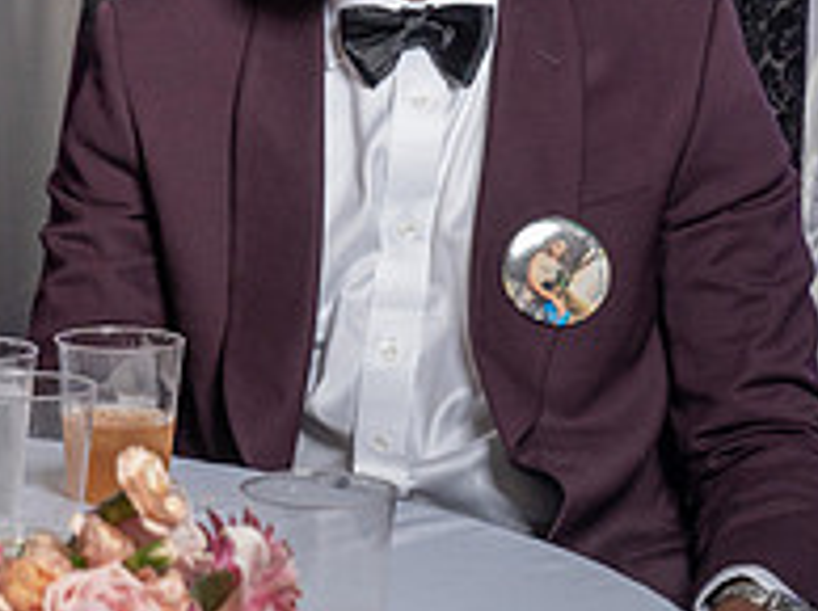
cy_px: -294
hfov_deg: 10.8
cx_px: -152
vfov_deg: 8.0
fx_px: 4272
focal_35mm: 181
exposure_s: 1/200
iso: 1000
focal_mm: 52
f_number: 5.6
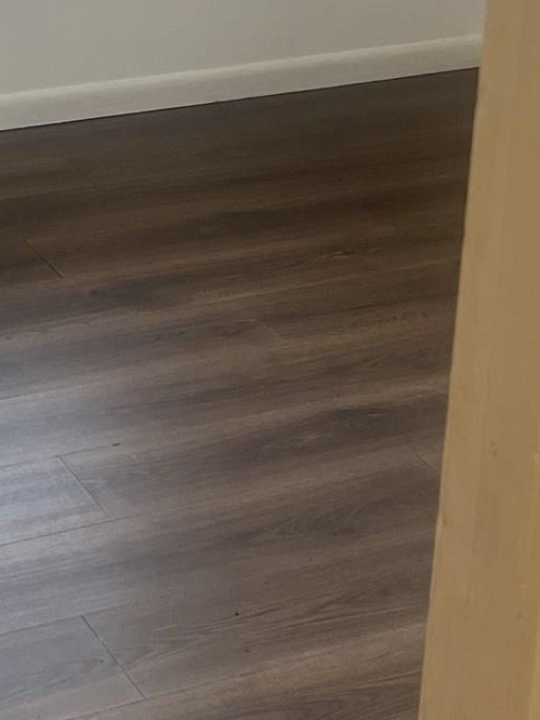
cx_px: -48
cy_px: -40
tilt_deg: -14.5
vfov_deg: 20.9
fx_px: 1873
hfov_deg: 16.0
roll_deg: -0.4
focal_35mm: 90
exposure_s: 1/120
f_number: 1.5
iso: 125
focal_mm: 5.7
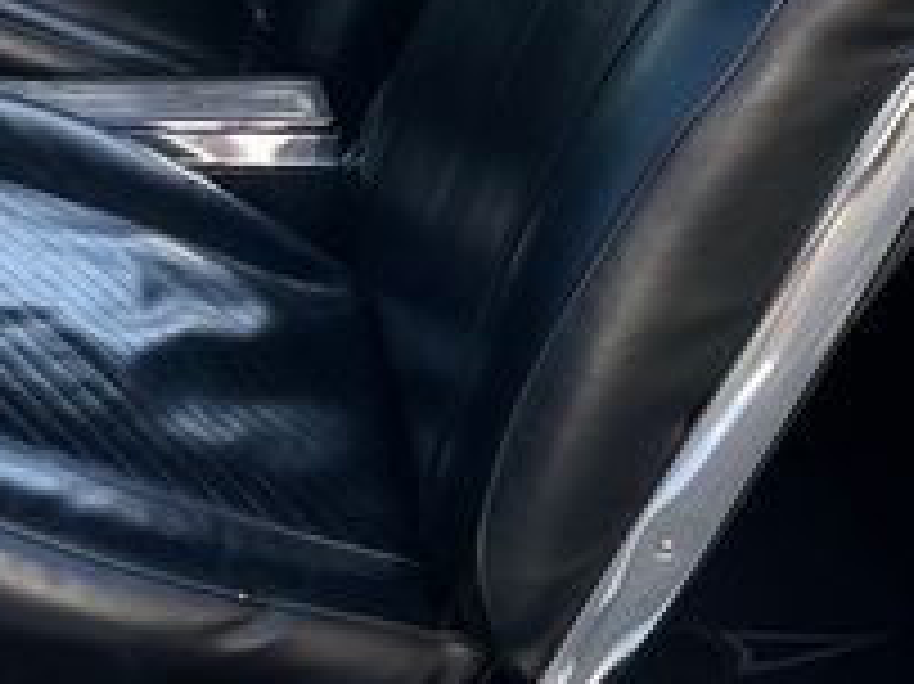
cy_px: -27
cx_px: 167
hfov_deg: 23.5
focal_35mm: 82
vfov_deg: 17.5
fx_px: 2164
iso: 40
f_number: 1.6
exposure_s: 1/174
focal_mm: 4.2
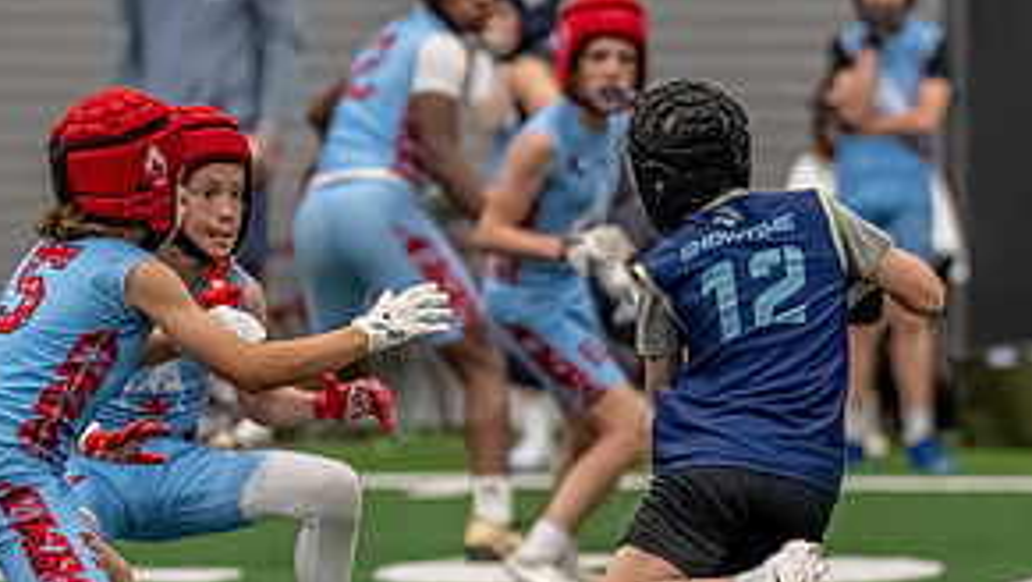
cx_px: 483
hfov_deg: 3.1
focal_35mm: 689
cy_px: 427
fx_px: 18863
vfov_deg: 1.8
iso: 6400
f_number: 2.8
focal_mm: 200
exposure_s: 1/1000
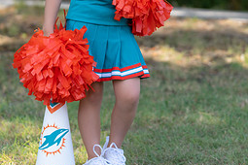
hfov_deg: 12.9
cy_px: 9
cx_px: 102
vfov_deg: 8.6
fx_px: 1095
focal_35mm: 159
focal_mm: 70
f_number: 2.8
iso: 100
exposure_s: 1/400
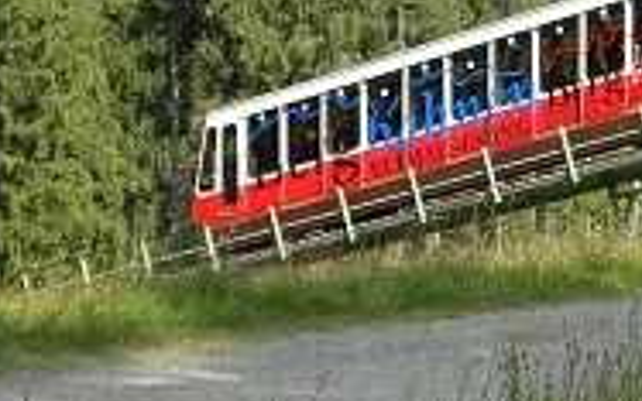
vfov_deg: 8.7
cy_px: 7
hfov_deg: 13.9
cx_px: 481
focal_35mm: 150
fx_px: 2625
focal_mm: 11.6
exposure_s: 1/250
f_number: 5.3
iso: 80
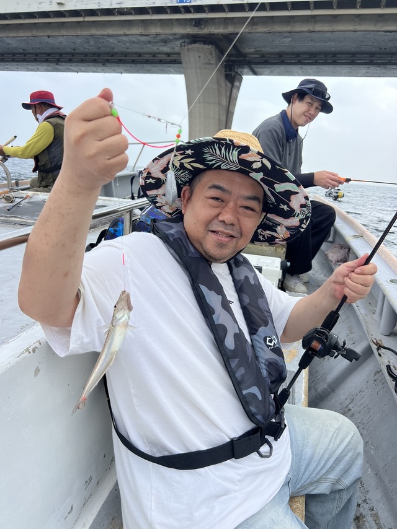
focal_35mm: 26
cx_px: 198
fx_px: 398
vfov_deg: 67.3
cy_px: 264
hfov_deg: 53.0
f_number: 1.5
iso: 50
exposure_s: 1/1449
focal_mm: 5.7
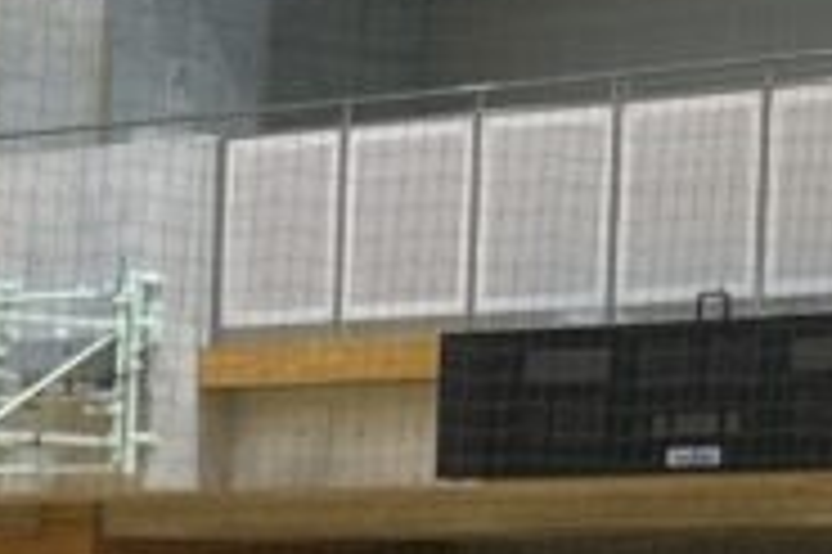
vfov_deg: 4.9
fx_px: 6373
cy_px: 1085
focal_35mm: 276
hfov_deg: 7.4
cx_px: -31
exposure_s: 1/60
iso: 125
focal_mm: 6.76
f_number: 1.78
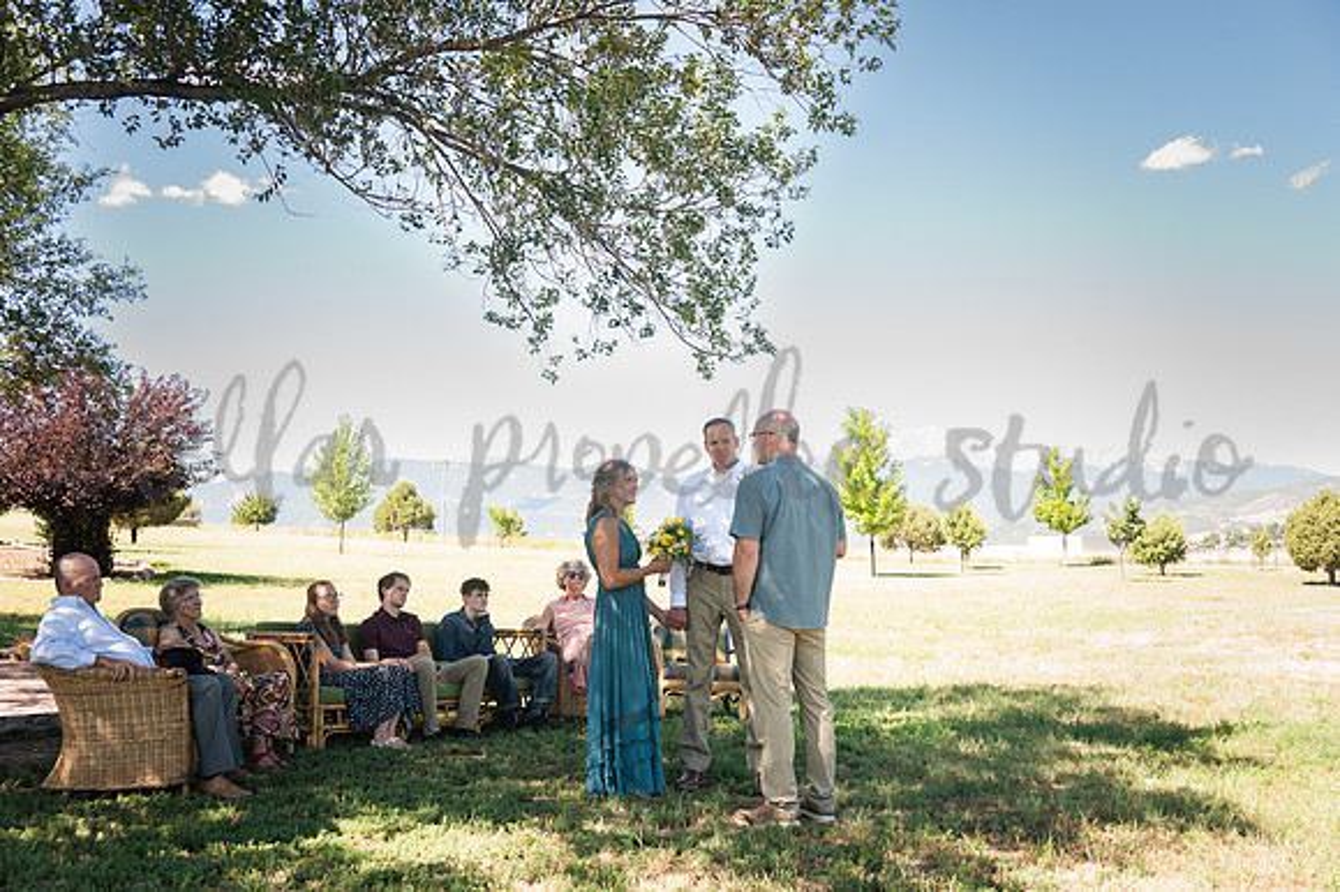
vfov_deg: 37.8
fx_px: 1302
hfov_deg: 54.5
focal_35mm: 35
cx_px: 670
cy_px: 446
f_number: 4.8
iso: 1250
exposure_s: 1/1250
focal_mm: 35
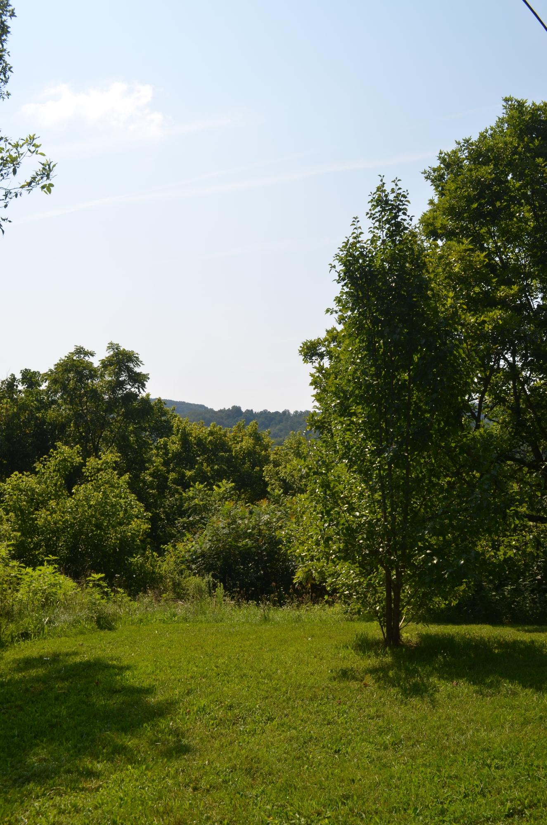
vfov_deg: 57.3
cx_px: 274
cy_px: 412
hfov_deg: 39.8
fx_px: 755
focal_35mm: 33
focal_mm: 22
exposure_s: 1/200
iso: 100
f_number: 10
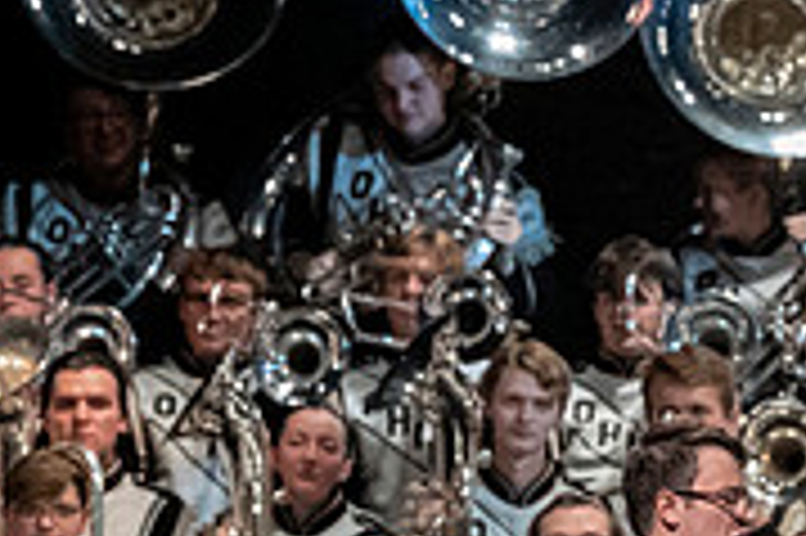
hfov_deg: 3.0
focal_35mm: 680
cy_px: 815
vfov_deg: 2.0
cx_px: 419
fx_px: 15210
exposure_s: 1/500
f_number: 4
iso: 4000
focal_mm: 140
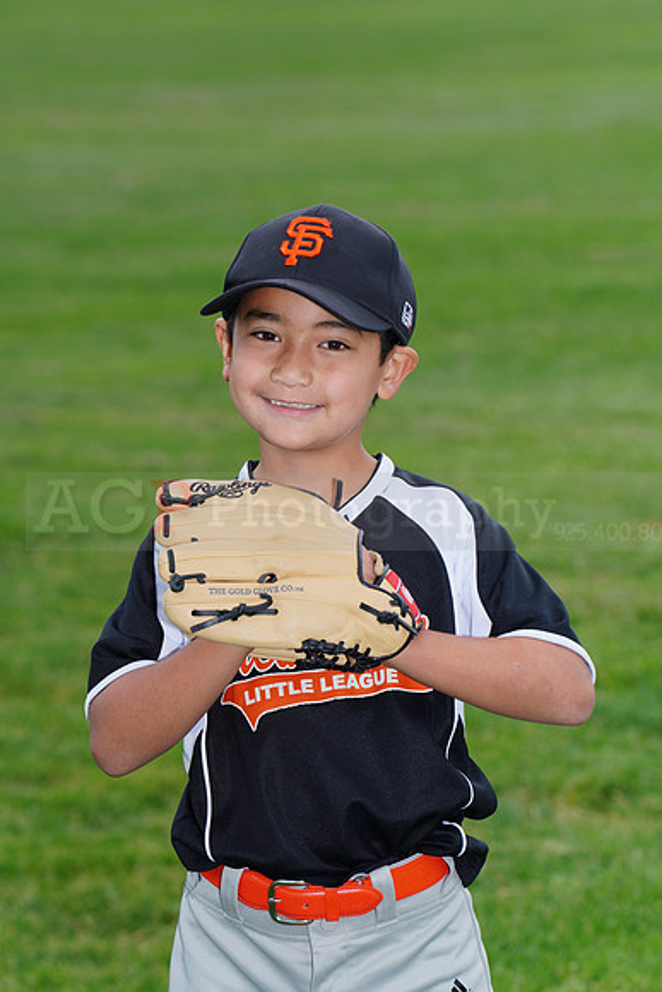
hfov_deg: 6.9
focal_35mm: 200
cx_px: 331
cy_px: 496
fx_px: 5513
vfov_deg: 10.3
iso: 200
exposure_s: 1/200
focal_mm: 200
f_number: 8
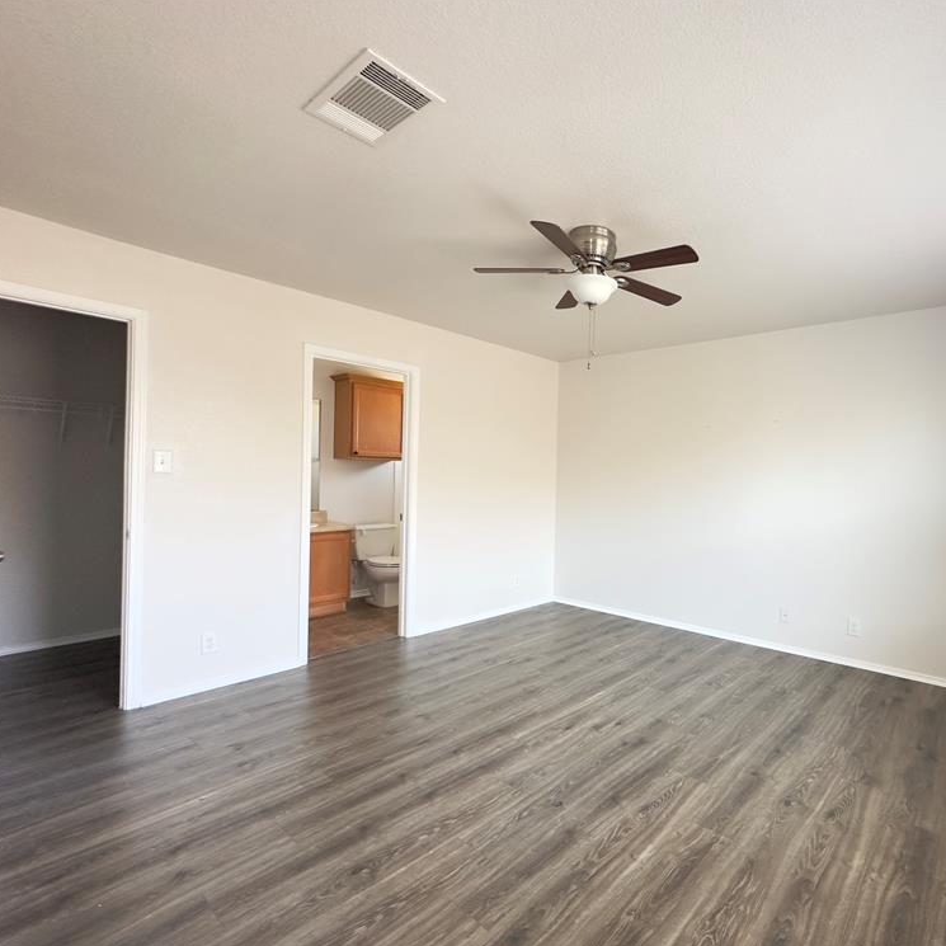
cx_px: 621
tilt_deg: +0.1
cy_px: 483
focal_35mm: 17
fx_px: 526
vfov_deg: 84.0
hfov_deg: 81.5
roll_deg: -1.7
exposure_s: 1/120
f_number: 2.2
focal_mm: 2.22
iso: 320
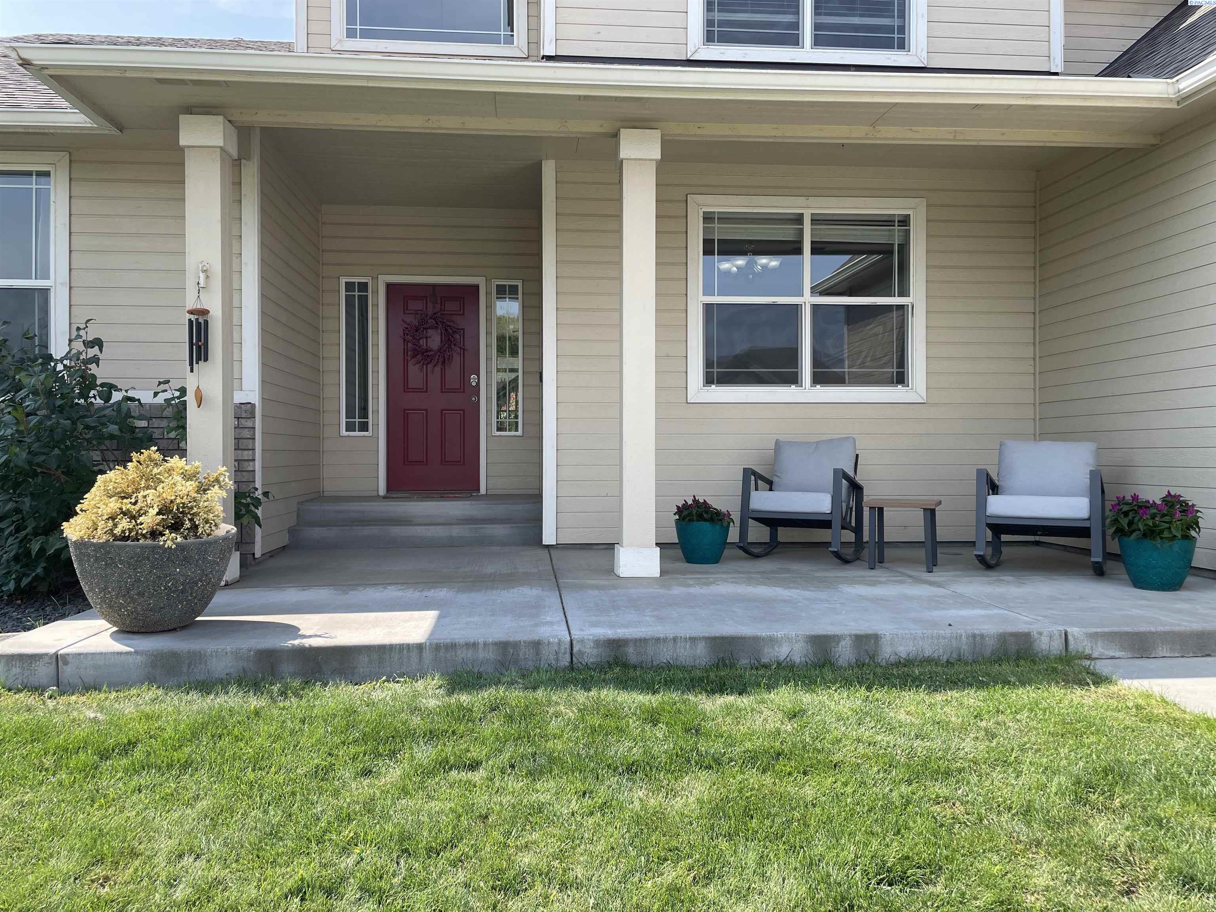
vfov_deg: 53.1
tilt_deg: -0.1
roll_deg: -0.3
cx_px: 608
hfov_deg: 67.3
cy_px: 456
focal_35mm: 26
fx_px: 913
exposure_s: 1/1052
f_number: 1.6
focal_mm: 4.2
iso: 32
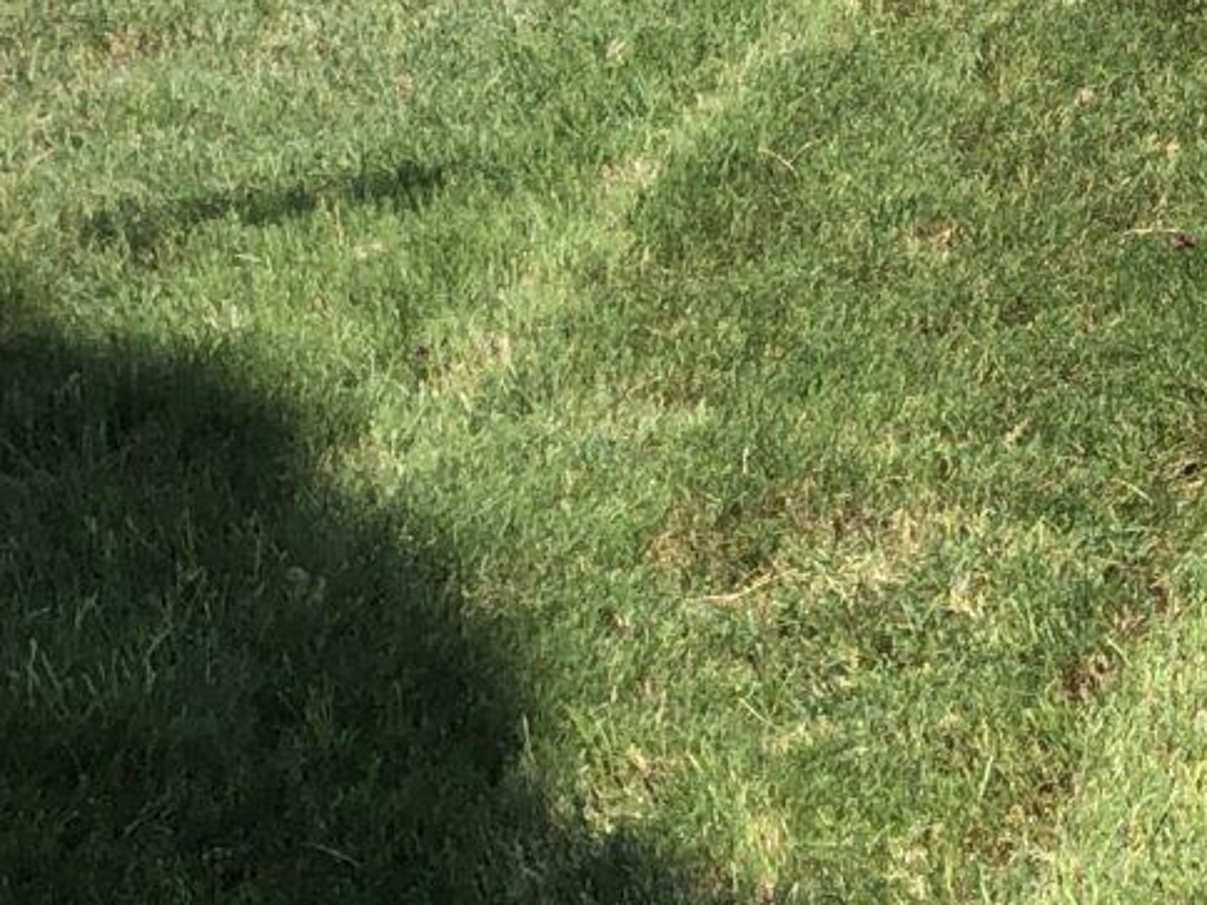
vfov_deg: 9.7
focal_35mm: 148
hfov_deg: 12.3
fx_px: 5161
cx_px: 2092
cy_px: -491
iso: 20
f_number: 1.8
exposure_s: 1/1080
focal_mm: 3.99
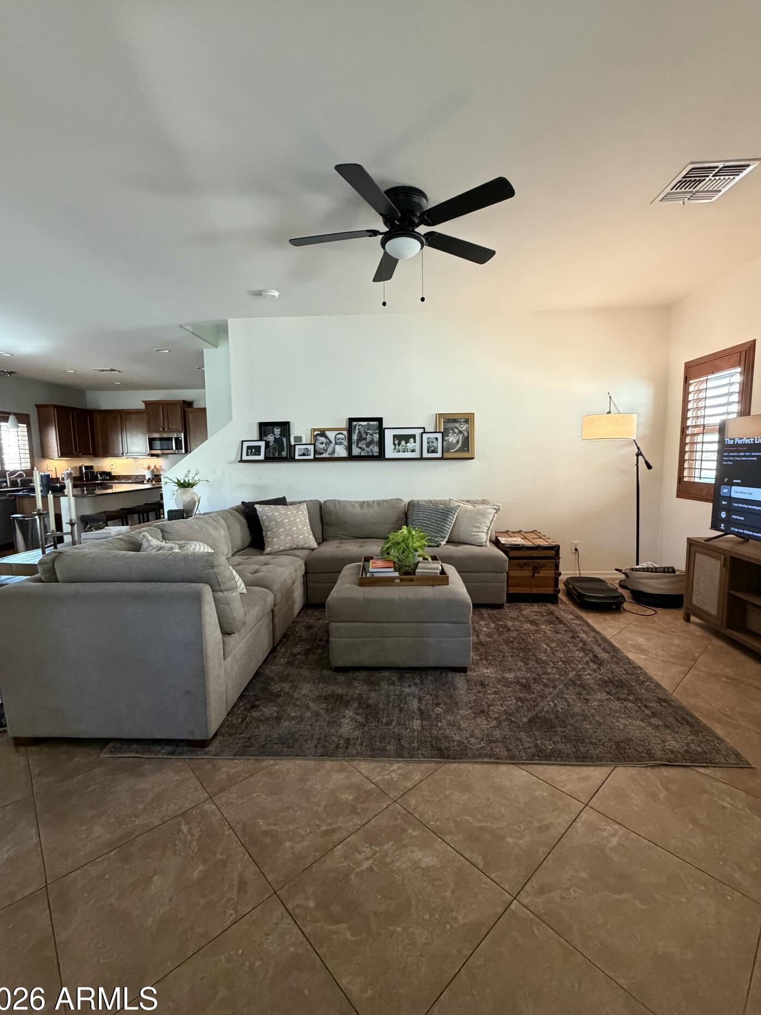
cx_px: 383
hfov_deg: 81.7
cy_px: 505
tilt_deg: -6.4
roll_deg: +0.5
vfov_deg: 98.2
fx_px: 440
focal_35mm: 15
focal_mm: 2.22
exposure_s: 1/60
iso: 640
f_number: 2.2
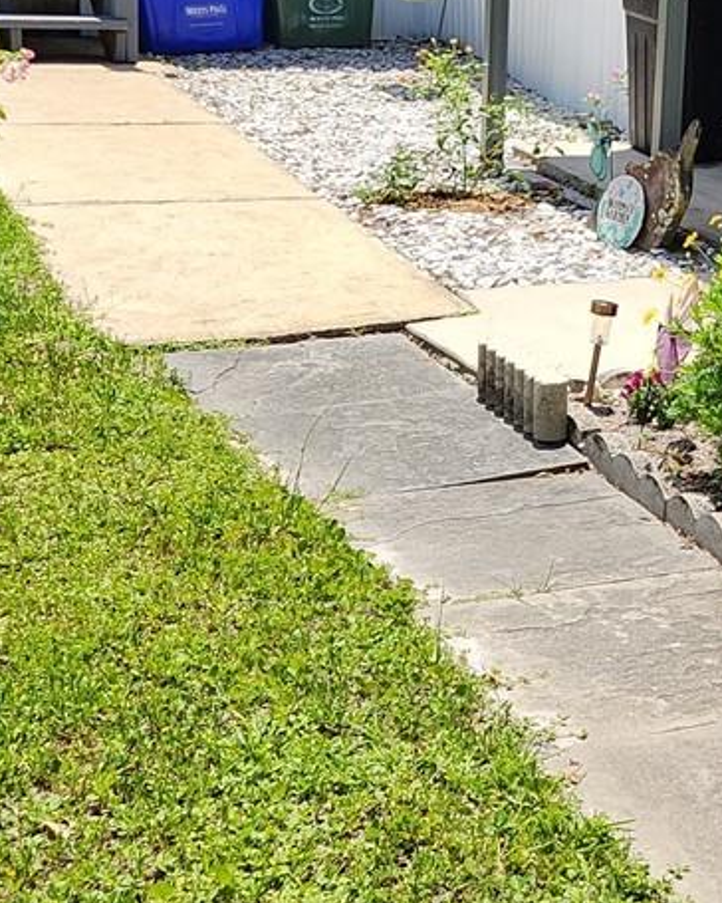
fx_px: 2110
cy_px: 256
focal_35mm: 79
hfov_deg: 18.1
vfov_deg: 24.0
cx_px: 936
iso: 20
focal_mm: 5.4
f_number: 1.8
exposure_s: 1/1170
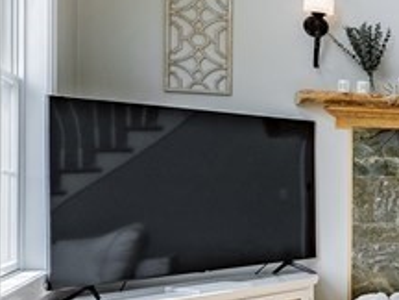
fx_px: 738
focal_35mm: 64
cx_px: 765
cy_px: 174
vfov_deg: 22.9
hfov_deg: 19.7
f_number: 8
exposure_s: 1/40
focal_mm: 14
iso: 100
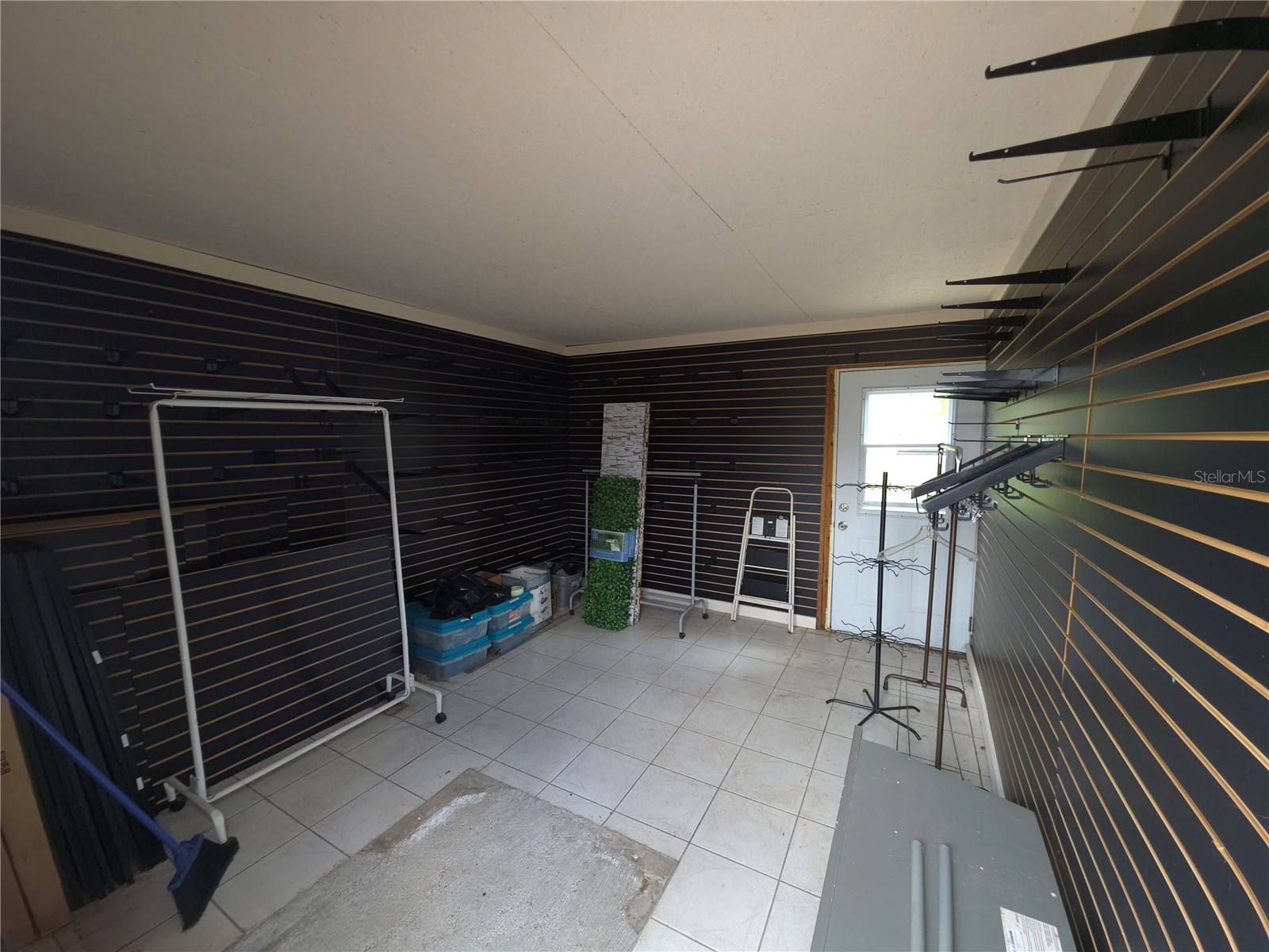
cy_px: 476
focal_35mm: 13
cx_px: 634
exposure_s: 1/30
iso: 50
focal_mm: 2.2
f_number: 1.9
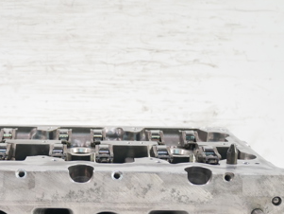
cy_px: 161
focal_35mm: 68
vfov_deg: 21.4
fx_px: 558
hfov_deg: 27.8
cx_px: 47
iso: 1000
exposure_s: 1/60
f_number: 3.9
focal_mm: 16
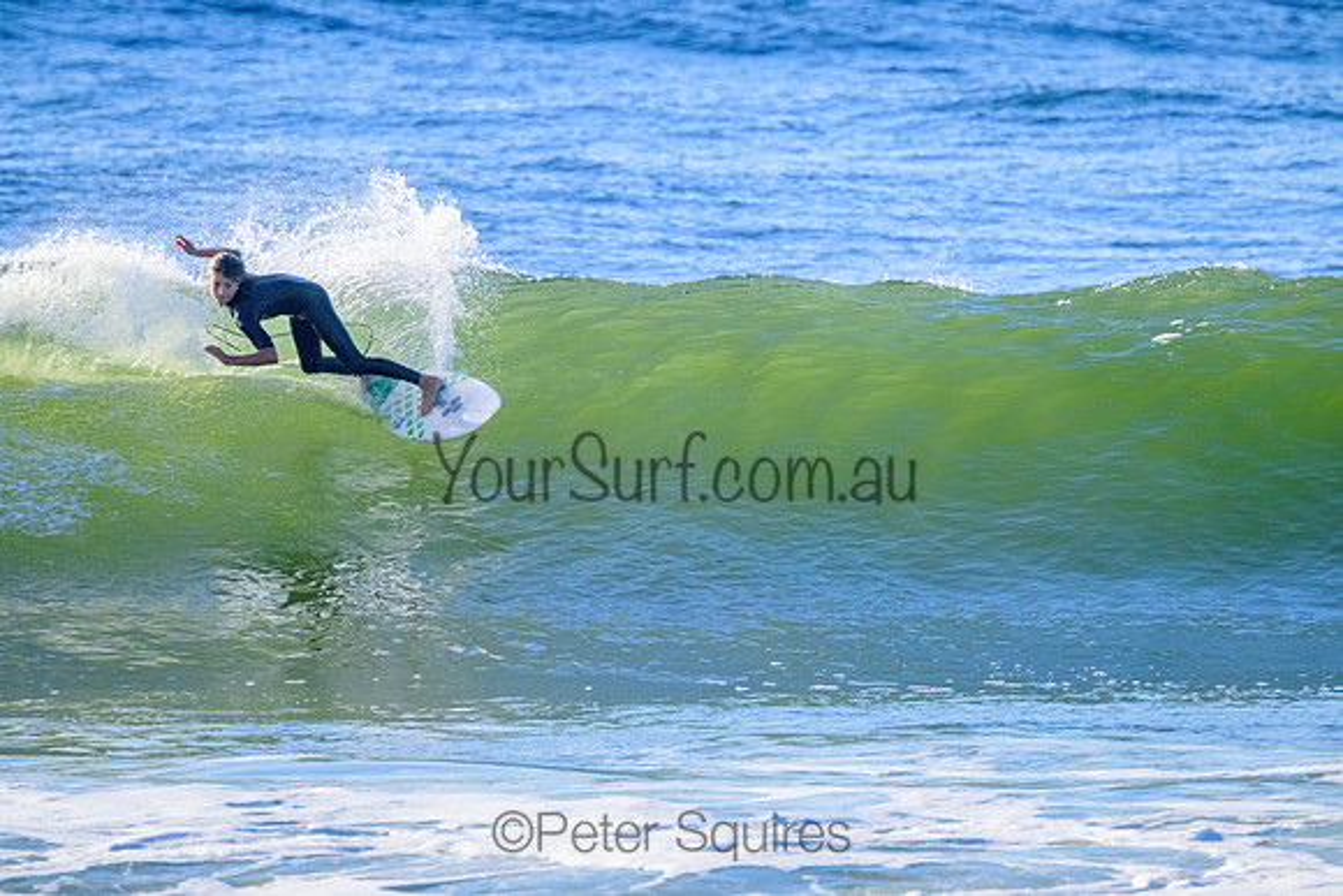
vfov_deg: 1.7
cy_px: 448
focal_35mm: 800
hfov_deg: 2.6
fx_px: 29850
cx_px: 672
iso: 2000
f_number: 11
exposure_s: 1/2000
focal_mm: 800
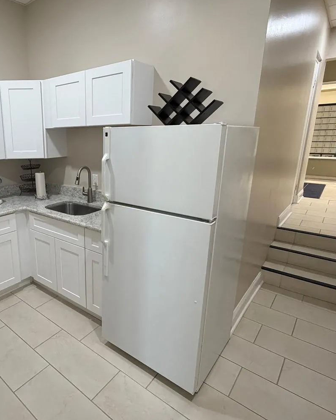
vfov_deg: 75.0
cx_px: 85
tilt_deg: -14.0
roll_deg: +1.7
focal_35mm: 22
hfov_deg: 59.8
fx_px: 274
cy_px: 202
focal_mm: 2.22
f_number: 2.2
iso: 250
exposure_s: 1/60
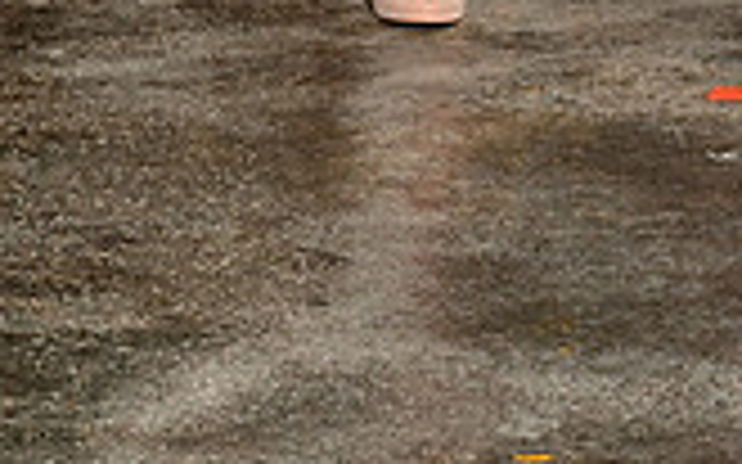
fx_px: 5660
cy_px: -806
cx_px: 603
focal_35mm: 280
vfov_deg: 4.5
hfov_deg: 7.5
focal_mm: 78
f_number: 6.3
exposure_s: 1/160
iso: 1000
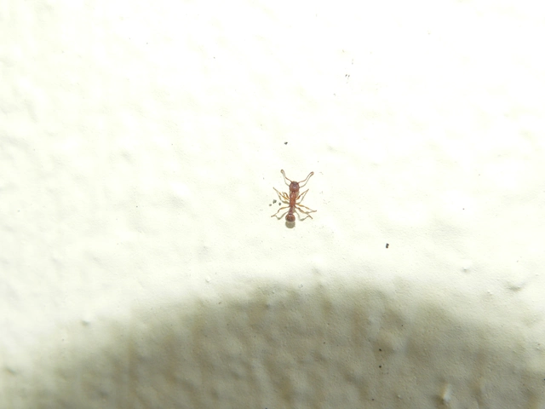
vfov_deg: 19.6
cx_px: 272
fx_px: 1181
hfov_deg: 26.0
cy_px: 204
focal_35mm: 75
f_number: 4
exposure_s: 1/125
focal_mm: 12.4
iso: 100
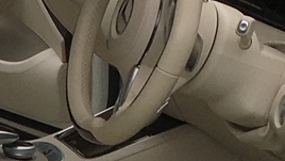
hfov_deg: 8.9
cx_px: -108
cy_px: 365
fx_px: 1799
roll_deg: +1.4
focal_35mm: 238
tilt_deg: -17.4
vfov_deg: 5.0
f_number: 2.2
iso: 25
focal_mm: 4.15
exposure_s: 1/330
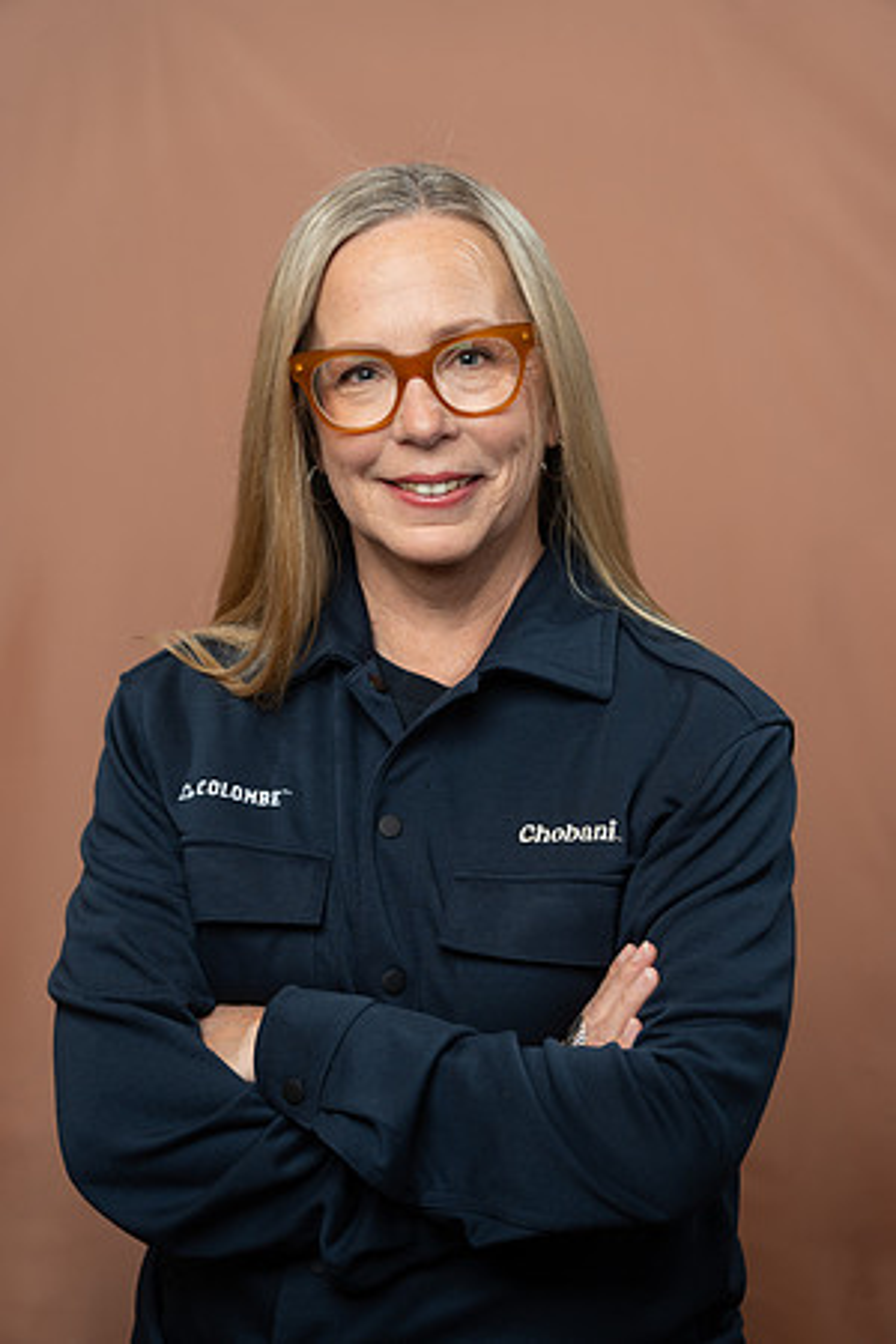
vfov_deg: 21.9
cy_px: 672
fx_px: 3472
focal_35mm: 93
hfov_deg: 14.7
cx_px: 448
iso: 320
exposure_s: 1/160
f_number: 4
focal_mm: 93
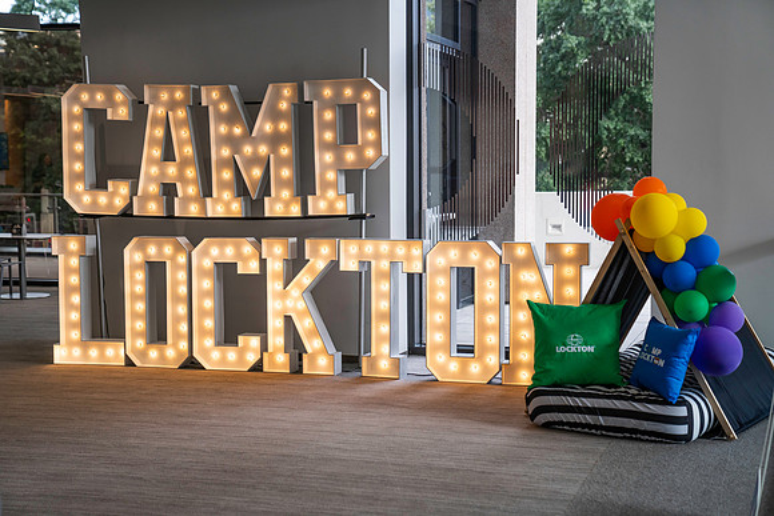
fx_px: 1247
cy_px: 258
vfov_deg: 23.4
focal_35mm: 58
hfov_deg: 34.5
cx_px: 387
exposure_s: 1/1000
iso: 800
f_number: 2.8
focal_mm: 58
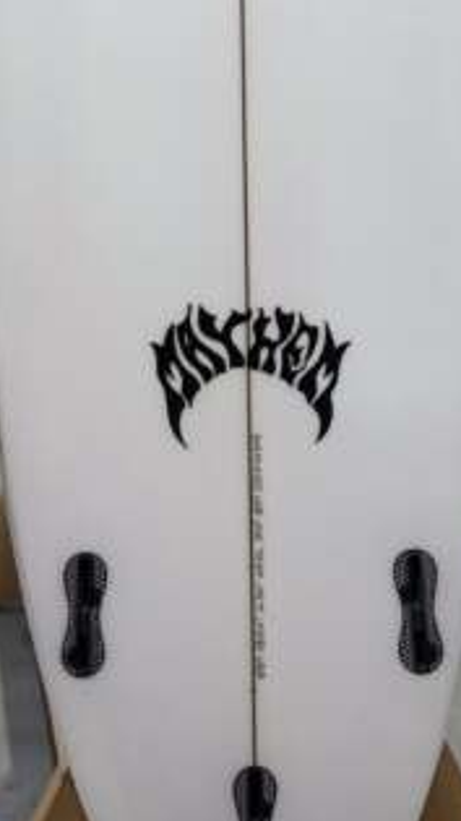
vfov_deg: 15.8
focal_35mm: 133
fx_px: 2893
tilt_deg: -11.2
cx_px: 232
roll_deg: -0.4
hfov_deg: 9.1
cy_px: -5
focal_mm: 6.76
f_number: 1.78
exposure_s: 1/100
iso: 50
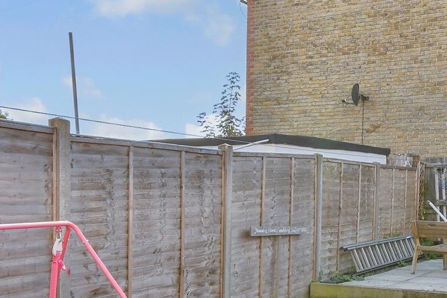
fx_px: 447
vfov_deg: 36.7
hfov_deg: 51.0
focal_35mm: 36
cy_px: 183
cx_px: 333
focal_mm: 10
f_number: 8
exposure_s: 1/80
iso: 250
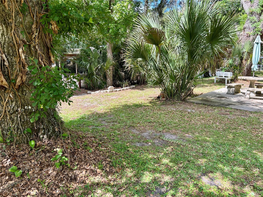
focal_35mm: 26
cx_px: 132
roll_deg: -1.6
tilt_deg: -12.4
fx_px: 198
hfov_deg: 67.3
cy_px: 98
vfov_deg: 53.1
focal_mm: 5.7
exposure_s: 1/601
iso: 50
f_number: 1.5
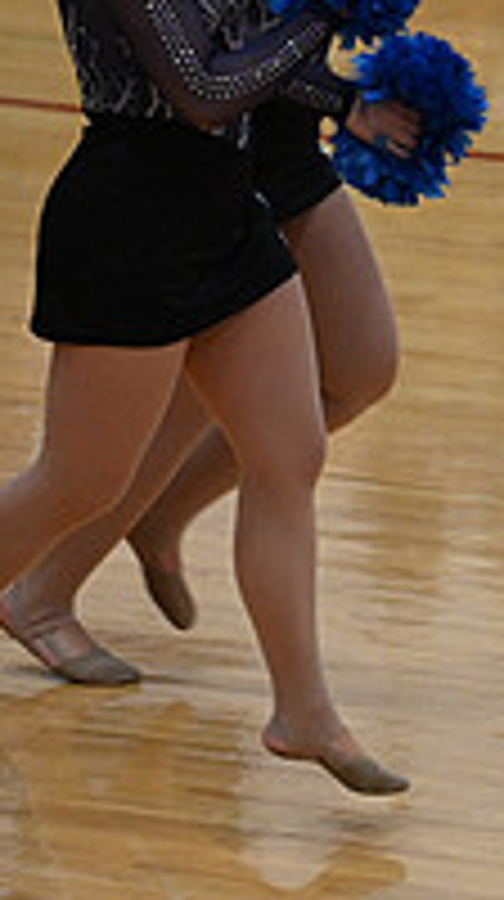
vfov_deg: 4.1
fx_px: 12682
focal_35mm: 532
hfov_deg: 2.3
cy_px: 106
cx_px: 1251
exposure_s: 1/400
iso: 4000
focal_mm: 175
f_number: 4
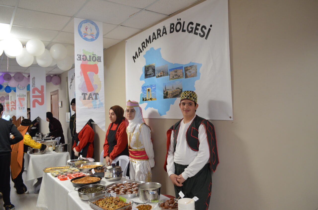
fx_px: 238
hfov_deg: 67.5
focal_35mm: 27
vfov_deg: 47.7
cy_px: 105
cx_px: 159
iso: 800
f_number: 3.5
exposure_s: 1/50
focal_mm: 18
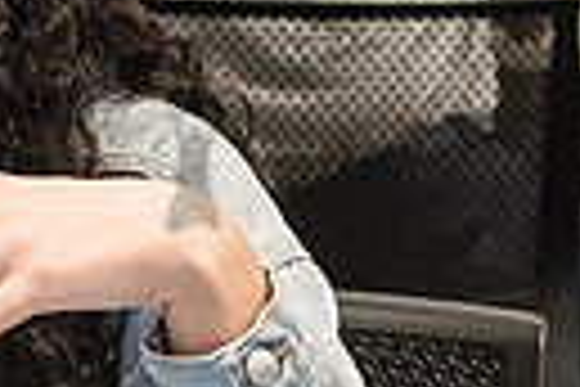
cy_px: 382
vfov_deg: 4.5
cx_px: -288
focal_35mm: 303
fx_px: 4881
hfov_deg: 6.7
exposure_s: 1/320
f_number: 4
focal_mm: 35
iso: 2000
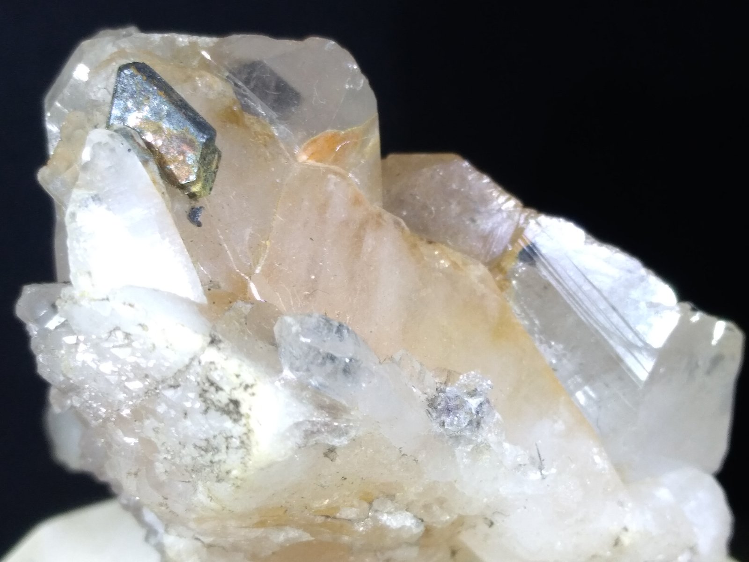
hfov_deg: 67.3
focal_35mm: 26
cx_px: 374
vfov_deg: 53.1
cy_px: 281
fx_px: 563
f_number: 2
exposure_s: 1/33.3
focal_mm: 3.54
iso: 118
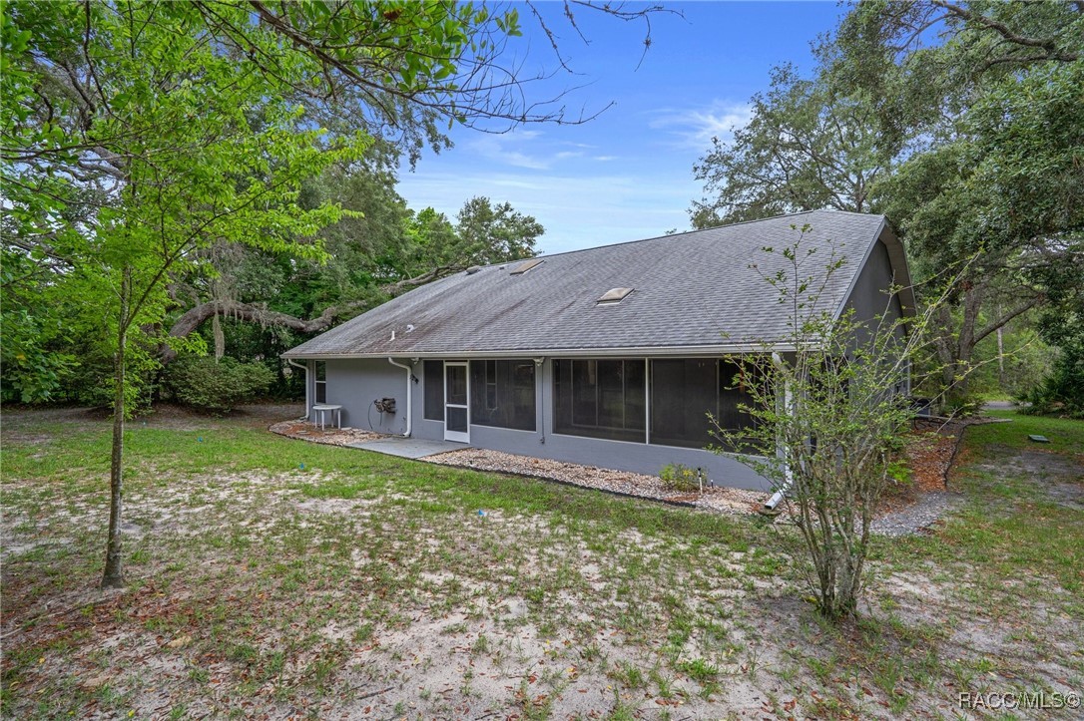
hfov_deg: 93.3
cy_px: 360
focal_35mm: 17
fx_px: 512
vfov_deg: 70.4
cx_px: 542
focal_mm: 17
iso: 320
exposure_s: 1/25
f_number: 9
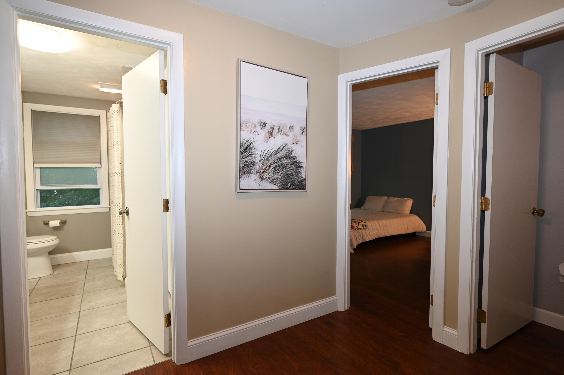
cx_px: 282
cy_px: 188
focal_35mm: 18
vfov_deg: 67.3
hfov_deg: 90.0
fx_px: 282
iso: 450
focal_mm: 18
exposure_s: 1/60
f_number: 4
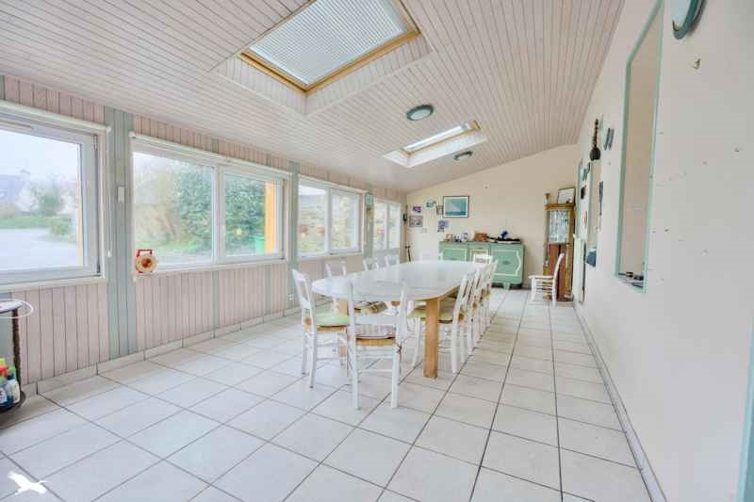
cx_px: 377
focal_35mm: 16
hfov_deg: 96.7
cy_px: 251
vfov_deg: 73.7
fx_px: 335
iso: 800
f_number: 8
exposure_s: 1/100
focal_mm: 16
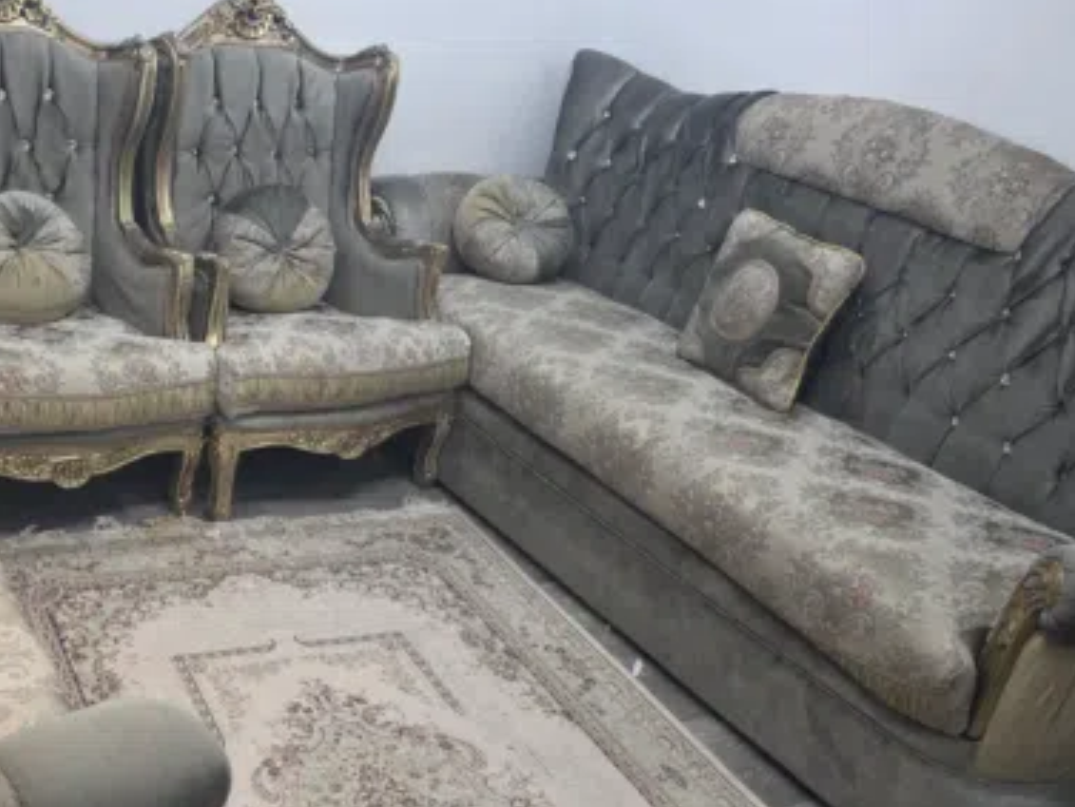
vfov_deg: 36.7
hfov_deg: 45.6
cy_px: 493
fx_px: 1212
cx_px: 225
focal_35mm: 39
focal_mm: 6.3
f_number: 1.7
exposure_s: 1/100
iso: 320
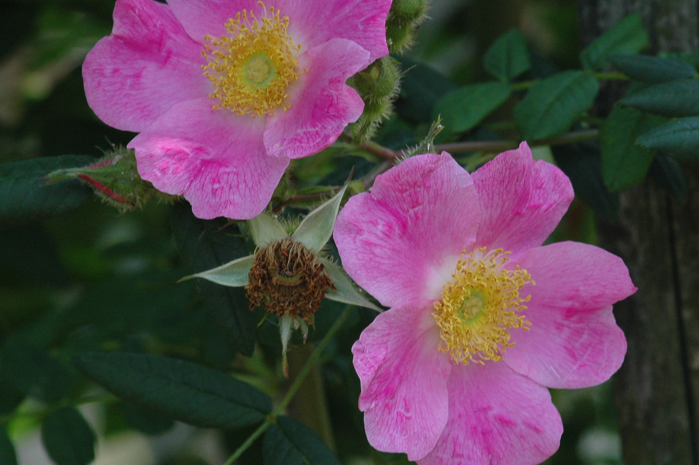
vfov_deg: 5.4
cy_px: 192
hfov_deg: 8.1
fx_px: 4965
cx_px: 427
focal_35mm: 256
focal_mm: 116
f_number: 8
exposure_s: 1/200
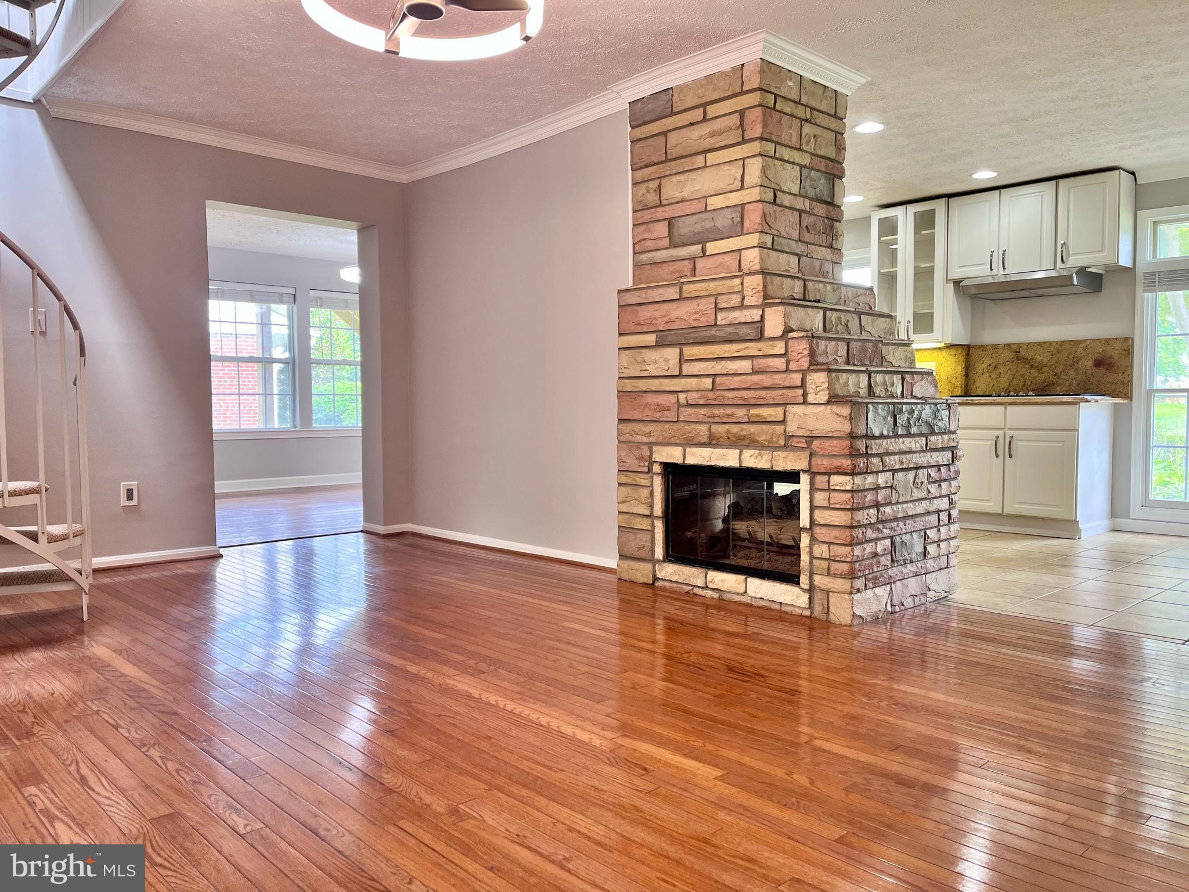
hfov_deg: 67.3
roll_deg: +0.1
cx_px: 594
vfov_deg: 53.1
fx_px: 893
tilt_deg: -3.7
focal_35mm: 26
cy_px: 446
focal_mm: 5.1
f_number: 1.6
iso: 80
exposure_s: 1/60
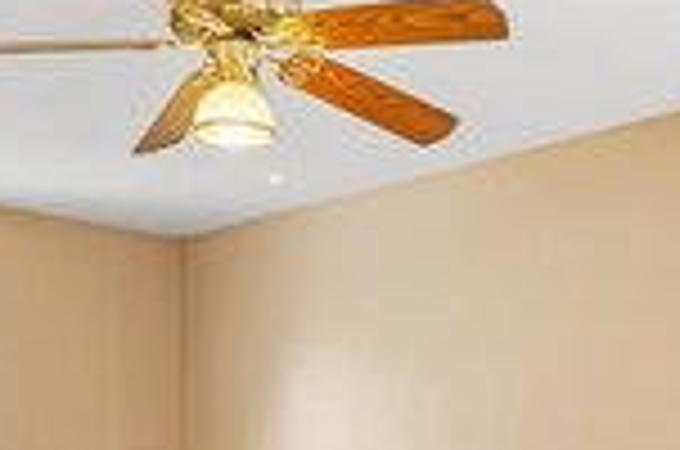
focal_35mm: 68
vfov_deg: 19.1
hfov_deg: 29.5
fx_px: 1282
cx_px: 450
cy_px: 506
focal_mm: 16
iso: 400
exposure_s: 1/20
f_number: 8
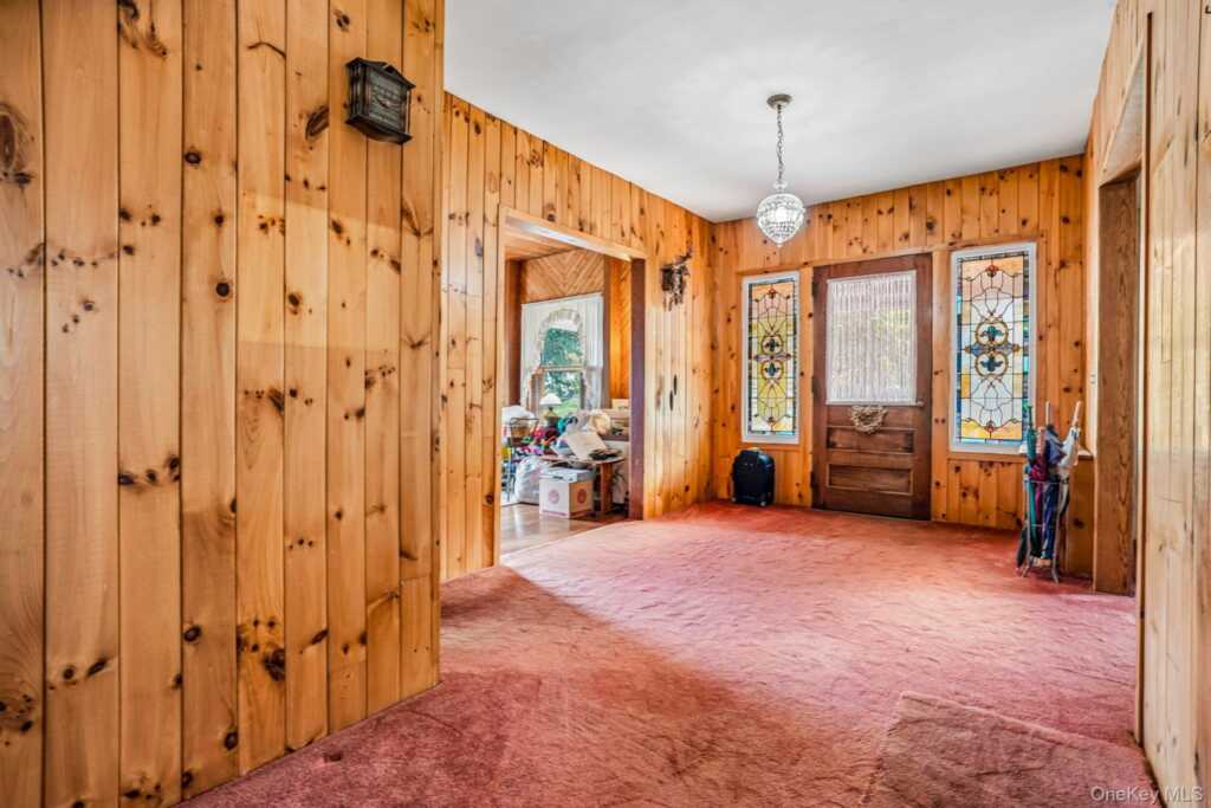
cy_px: 404
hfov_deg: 96.7
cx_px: 606
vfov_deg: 73.8
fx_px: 538
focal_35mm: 16
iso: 320
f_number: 8
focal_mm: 16
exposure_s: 1/15
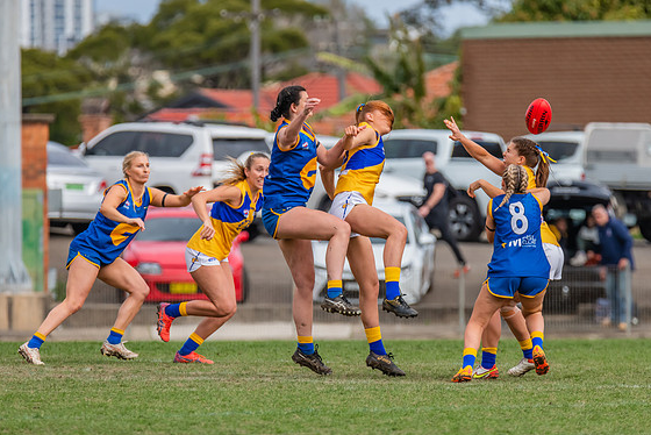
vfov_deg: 2.5
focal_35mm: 550
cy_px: 181
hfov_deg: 3.7
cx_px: 328
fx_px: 9951
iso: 800
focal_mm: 460
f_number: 9
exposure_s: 1/1600
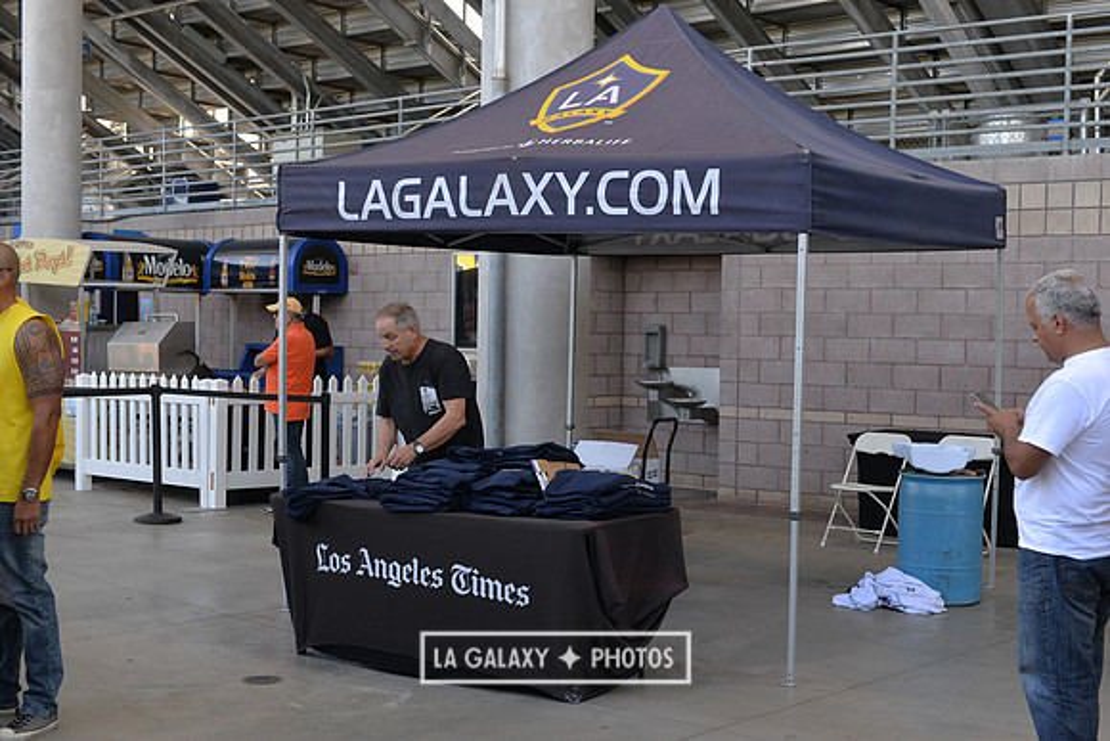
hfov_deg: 41.1
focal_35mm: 48
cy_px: 370
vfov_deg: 28.1
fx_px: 1480
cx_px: 555
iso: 640
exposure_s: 1/500
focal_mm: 48
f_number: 4.5
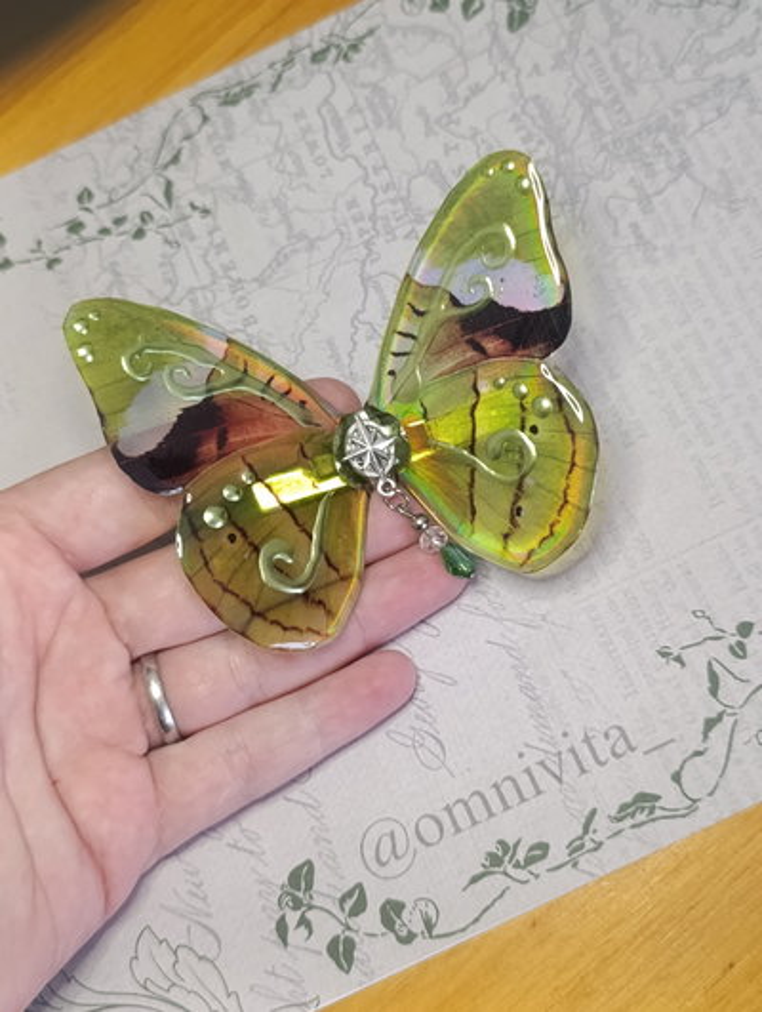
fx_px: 673
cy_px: 506
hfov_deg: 59.0
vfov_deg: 73.8
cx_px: 381
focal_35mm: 23
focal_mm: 6.14
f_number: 1.6
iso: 800
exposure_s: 1/50
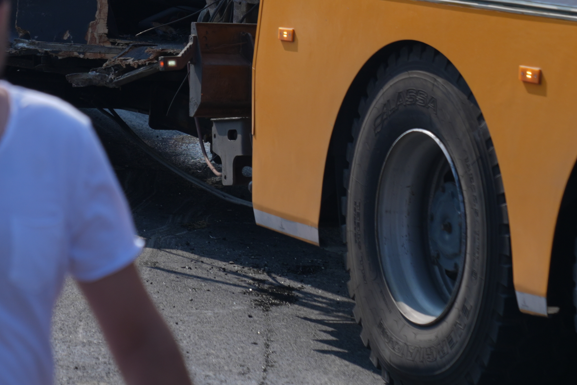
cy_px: -125
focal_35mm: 203
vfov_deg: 6.7
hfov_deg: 10.0
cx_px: -83
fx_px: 3253
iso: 125
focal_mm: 70
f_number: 4
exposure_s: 1/1600
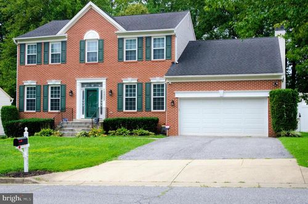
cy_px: 102
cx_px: 154
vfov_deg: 31.7
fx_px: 359
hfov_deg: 46.5
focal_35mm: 42
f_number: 16
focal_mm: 28
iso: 1250
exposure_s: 1/500
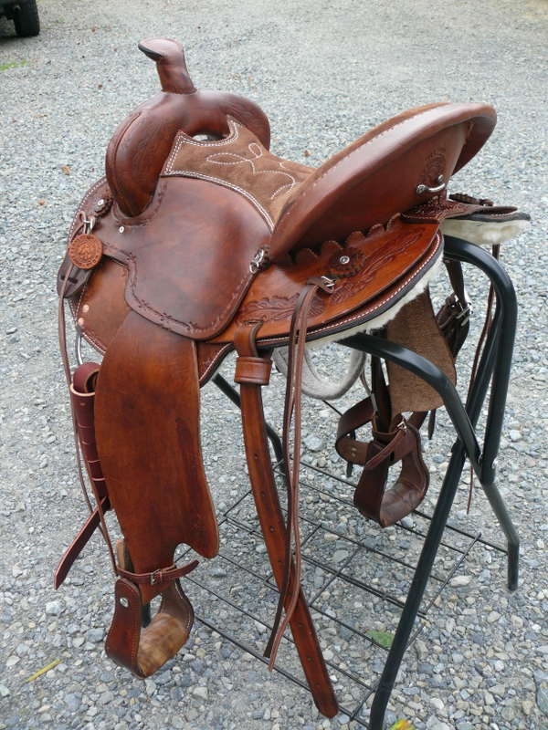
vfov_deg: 52.6
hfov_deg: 40.7
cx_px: 274
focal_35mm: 35
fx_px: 739
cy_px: 365
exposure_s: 1/100
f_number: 3.2
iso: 100
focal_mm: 7.4
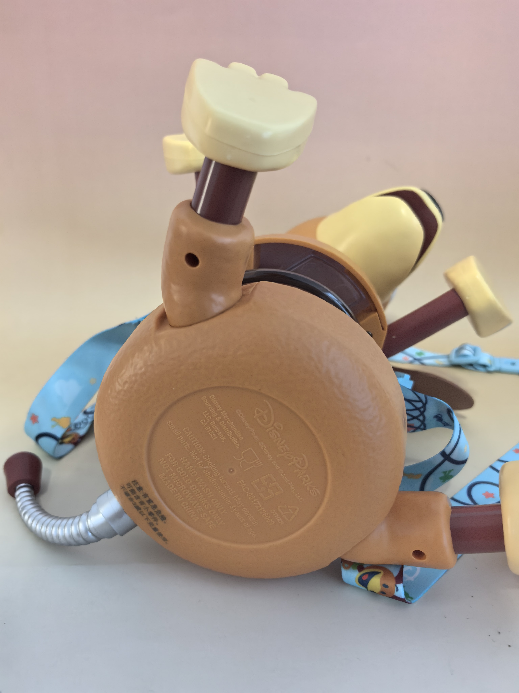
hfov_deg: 51.4
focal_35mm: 27
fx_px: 540
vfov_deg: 65.3
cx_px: 260
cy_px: 346
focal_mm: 6.98
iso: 6400
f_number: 2
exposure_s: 1/587
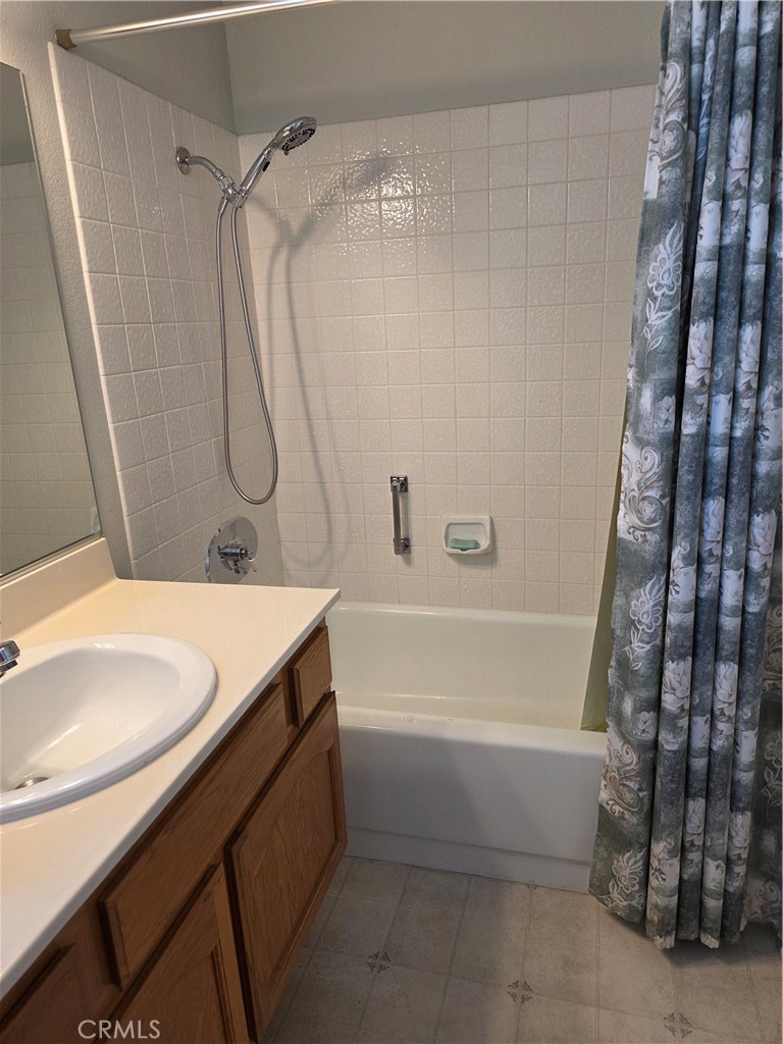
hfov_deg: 58.9
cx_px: 392
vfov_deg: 73.9
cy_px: 522
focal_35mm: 23
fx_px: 694
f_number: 1.7
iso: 160
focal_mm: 6.3
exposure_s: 1/120
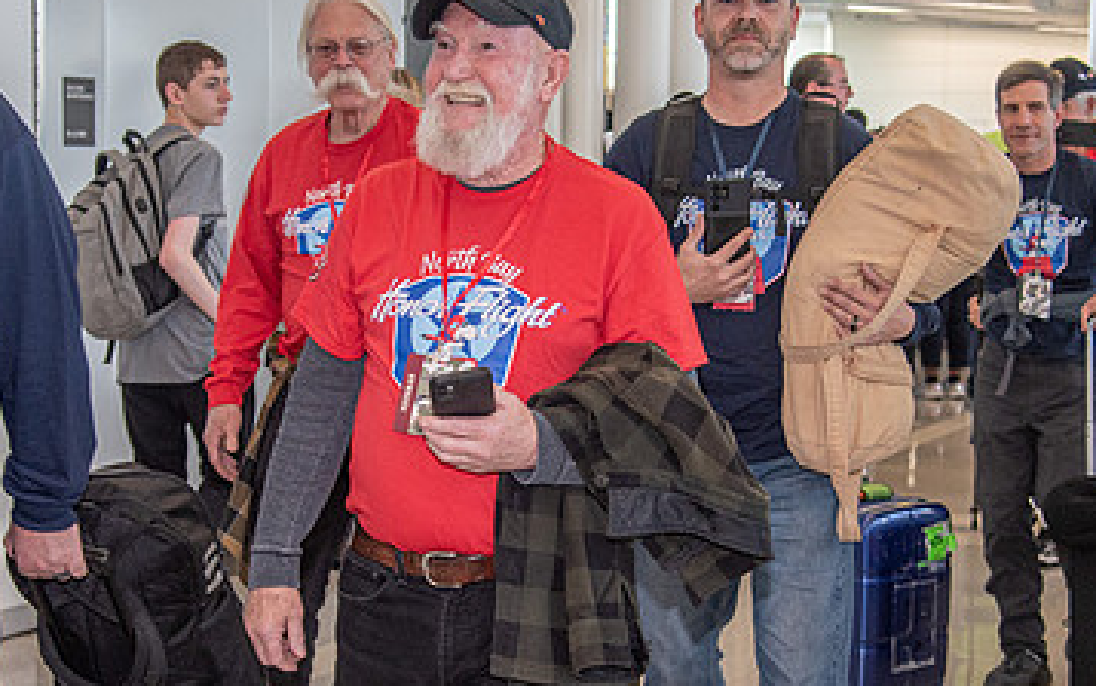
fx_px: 2540
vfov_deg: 15.4
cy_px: 405
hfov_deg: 24.3
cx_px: 467
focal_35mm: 85
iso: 640
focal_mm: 38
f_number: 4
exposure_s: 1/160
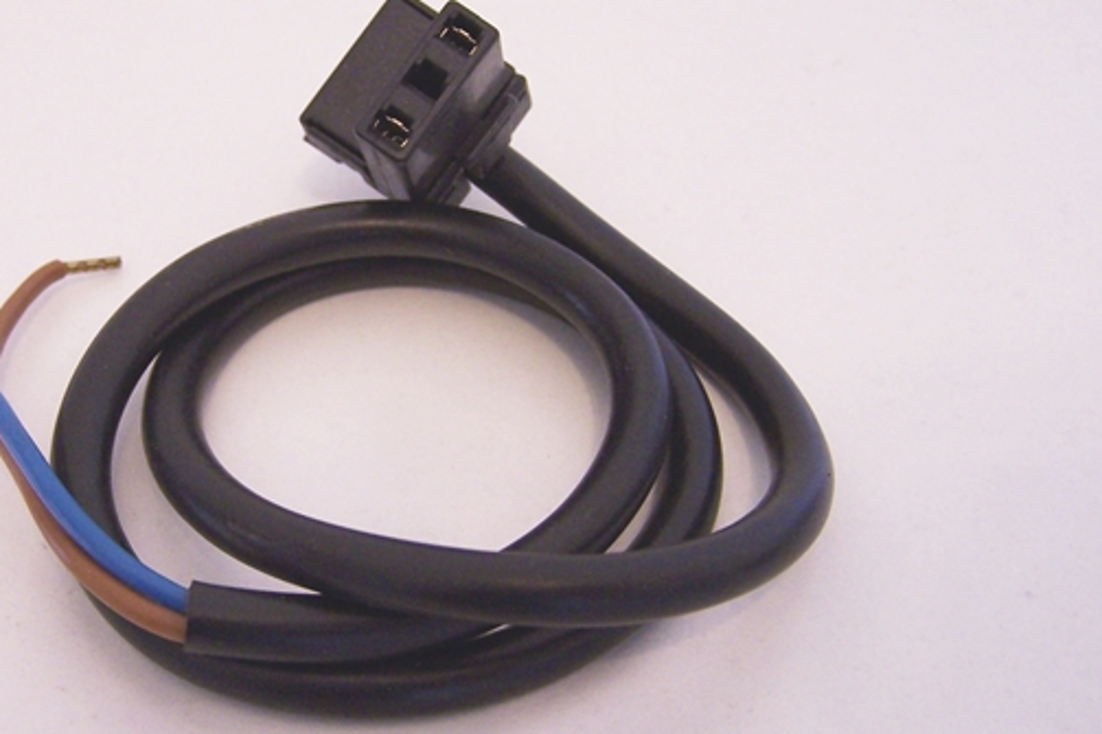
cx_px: 361
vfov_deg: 24.6
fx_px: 1683
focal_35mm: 55
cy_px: 378
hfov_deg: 35.9
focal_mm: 6.3
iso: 140
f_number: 2.8
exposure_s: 1/15
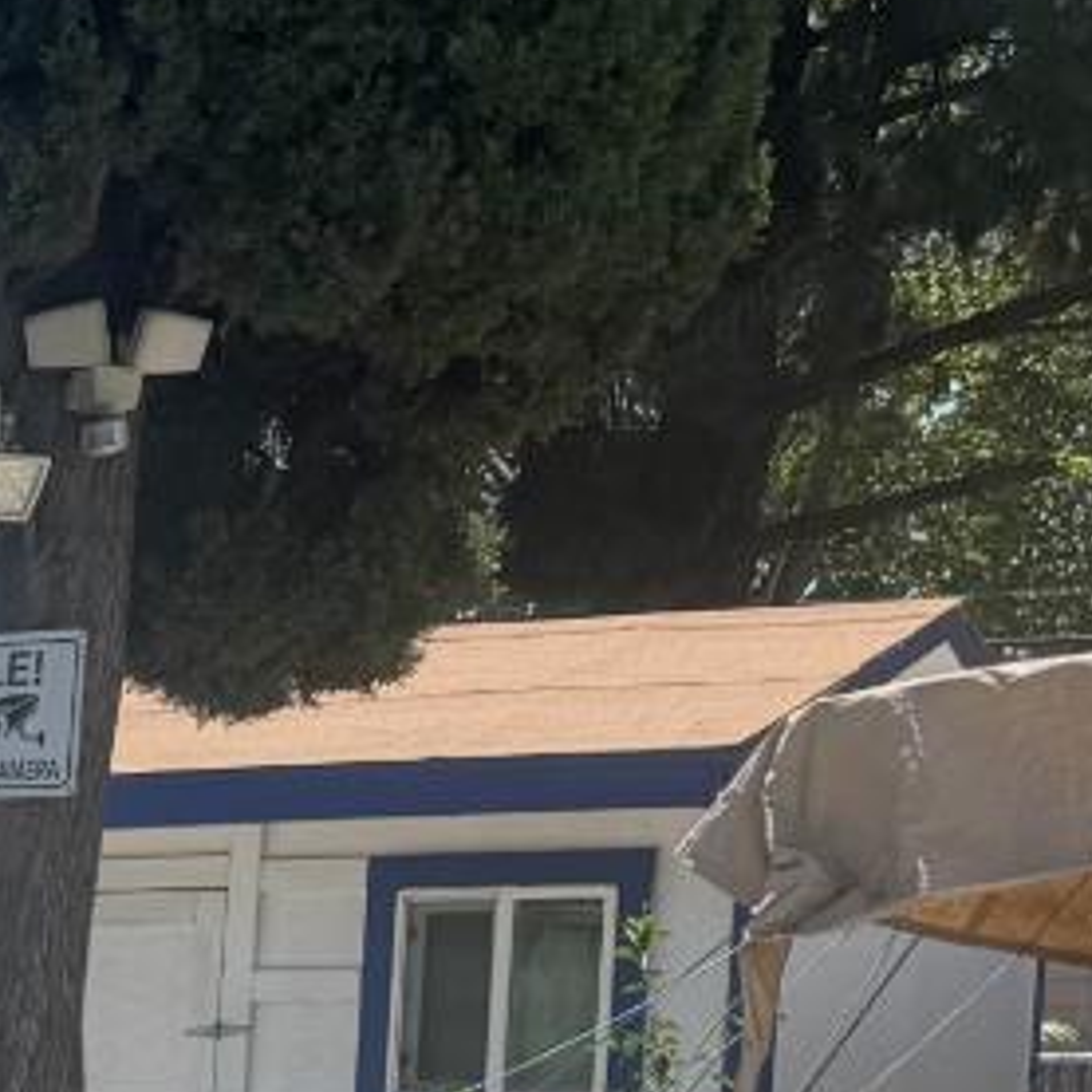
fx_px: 4104
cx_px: -1104
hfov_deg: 13.1
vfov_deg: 14.4
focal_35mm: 115
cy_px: 1524
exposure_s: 1/4049
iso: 80
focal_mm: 6.76
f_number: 1.78
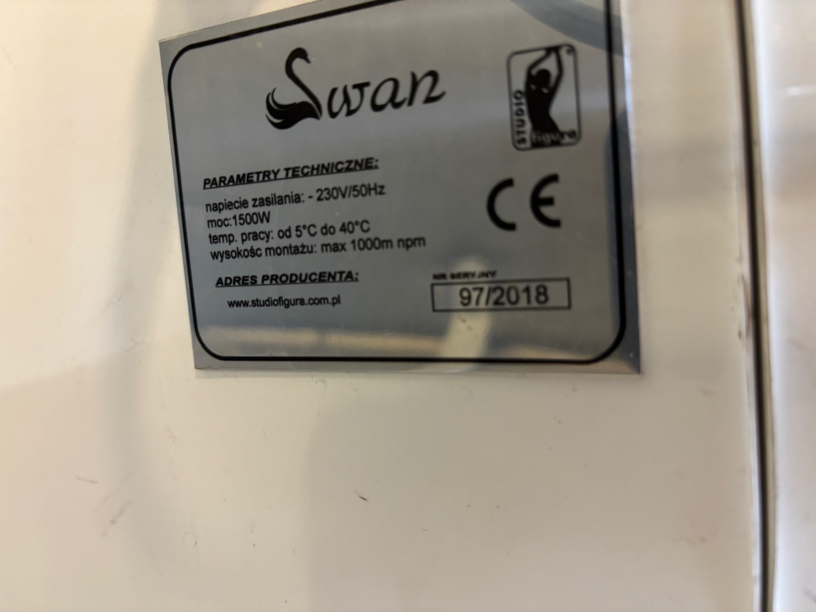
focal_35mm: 26
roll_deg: +0.7
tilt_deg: -6.0
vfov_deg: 53.1
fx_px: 613
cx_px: 408
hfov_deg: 67.3
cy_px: 306
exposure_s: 1/50
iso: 500
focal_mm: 5.96
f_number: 1.6
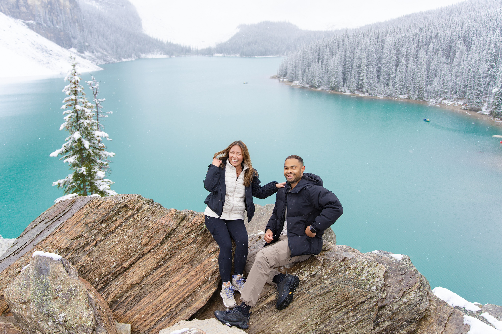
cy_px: 167
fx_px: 418
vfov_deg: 43.6
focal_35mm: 30
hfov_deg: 61.9
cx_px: 251
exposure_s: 1/500
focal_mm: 30
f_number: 3.5
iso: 100
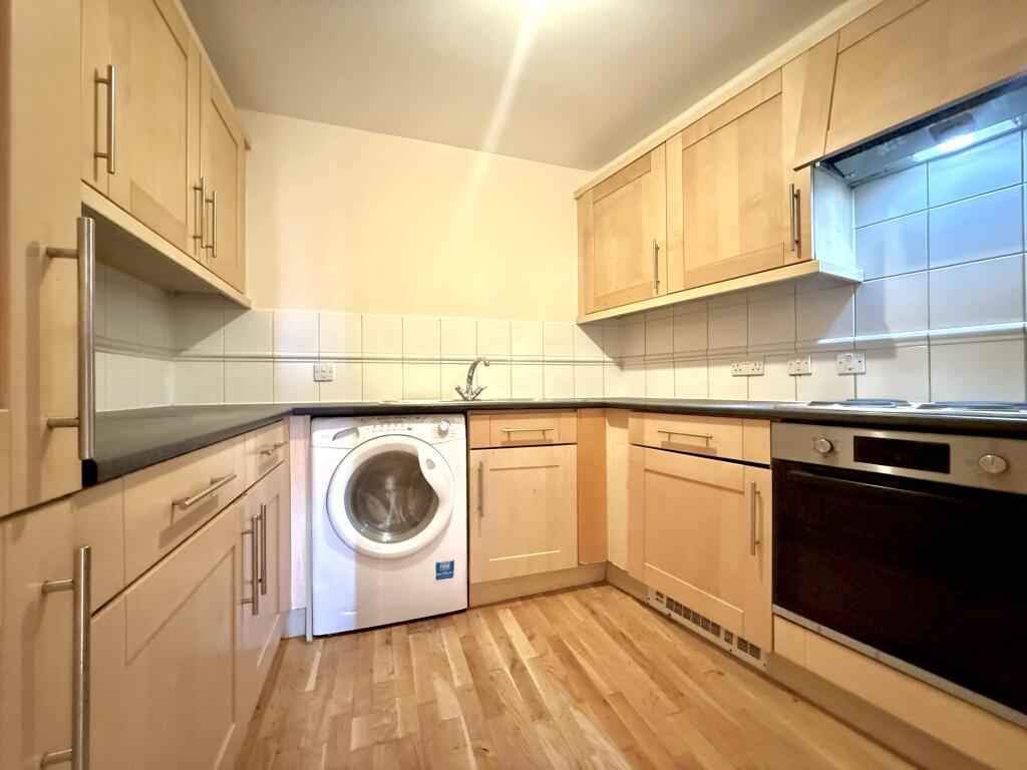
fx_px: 415
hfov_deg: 102.1
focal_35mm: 14
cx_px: 514
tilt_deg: +0.0
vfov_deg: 85.7
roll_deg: +0.1
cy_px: 385
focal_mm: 2.22
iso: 1600
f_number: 2.2
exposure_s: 1/33
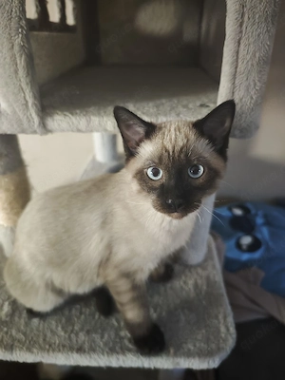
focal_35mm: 23
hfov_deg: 58.9
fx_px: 252
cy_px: 190
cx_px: 142
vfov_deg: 73.9
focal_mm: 8.72
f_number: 1.63
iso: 10000
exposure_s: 1/256
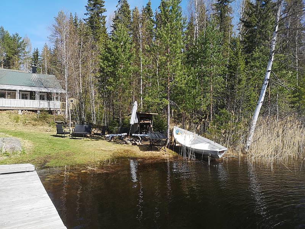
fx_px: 238
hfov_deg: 65.3
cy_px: 114
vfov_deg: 51.4
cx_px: 152
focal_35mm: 27
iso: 50
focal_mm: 5.58
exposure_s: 1/1312
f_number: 1.8
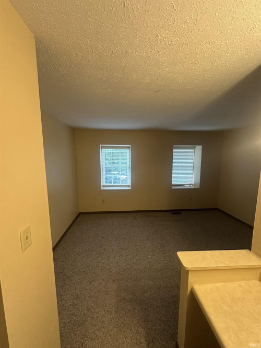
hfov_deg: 85.7
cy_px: 174
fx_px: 141
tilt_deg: -7.5
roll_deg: -0.7
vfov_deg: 102.1
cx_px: 130
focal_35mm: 14
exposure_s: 1/60
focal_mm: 2.22
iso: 320
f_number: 2.2
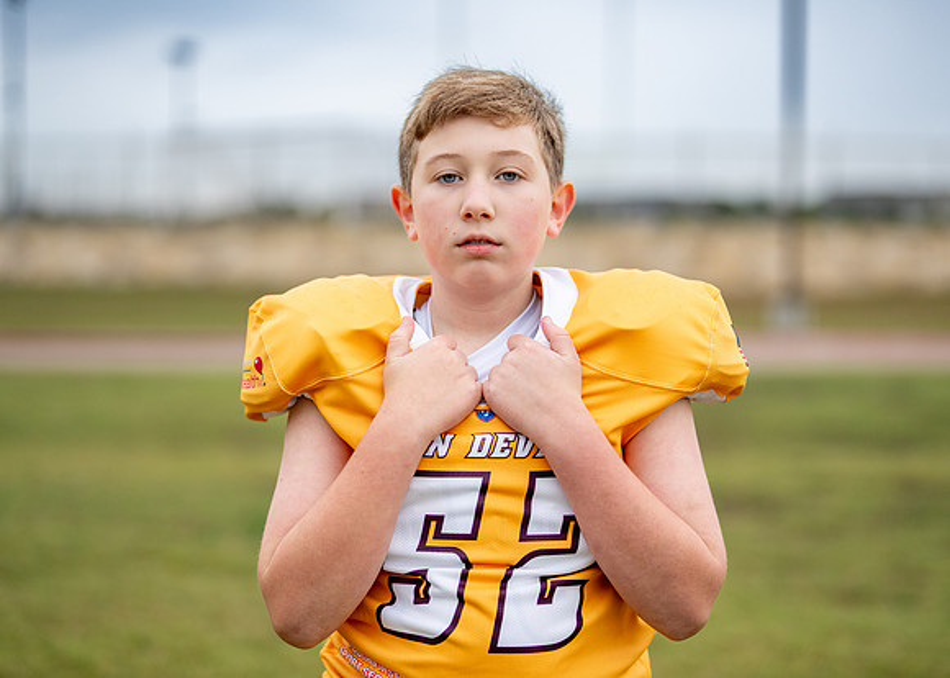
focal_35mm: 63
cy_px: 335
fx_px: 1689
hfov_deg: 31.4
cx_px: 494
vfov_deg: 22.7
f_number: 1.2
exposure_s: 1/2000
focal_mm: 50
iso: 320
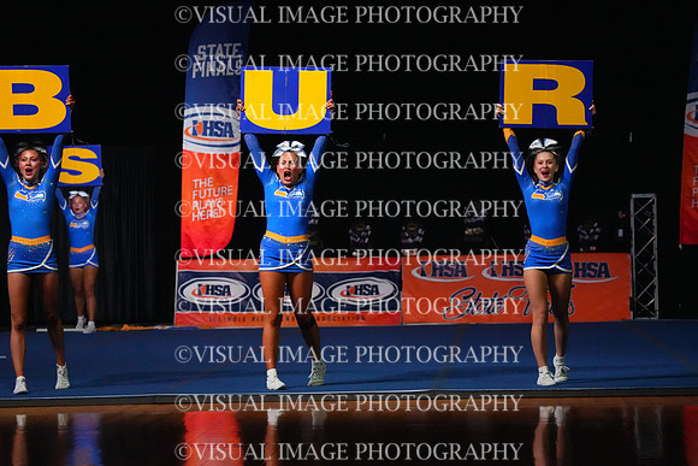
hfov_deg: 15.2
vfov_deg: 10.2
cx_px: 349
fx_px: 2618
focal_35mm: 135
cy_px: 233
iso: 16000
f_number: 5.6
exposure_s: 1/1250
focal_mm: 135
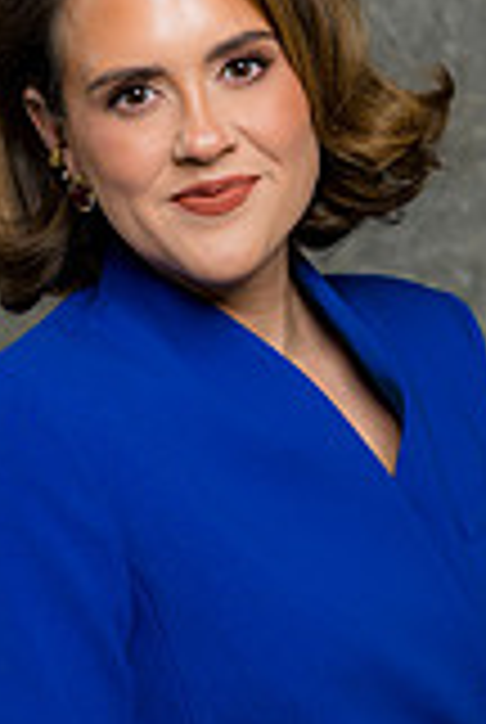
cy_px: 634
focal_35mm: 237
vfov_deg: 8.6
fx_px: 4778
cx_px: 351
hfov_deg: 5.8
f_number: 5
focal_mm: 85
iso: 125
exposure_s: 1/200
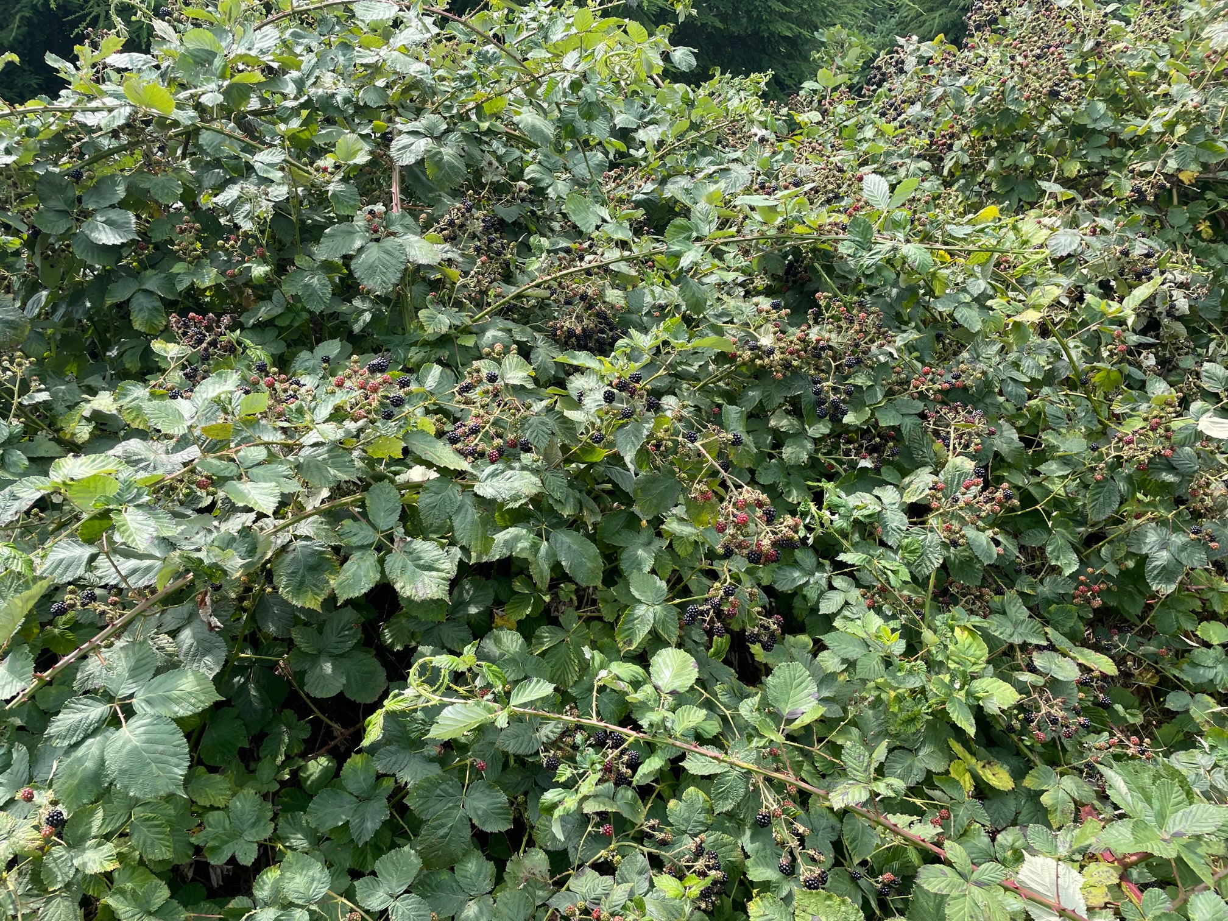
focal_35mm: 26
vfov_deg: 53.1
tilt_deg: -26.5
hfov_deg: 67.3
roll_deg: +6.5
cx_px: 614
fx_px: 922
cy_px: 460
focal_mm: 4.2
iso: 32
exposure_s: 1/619
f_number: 1.6
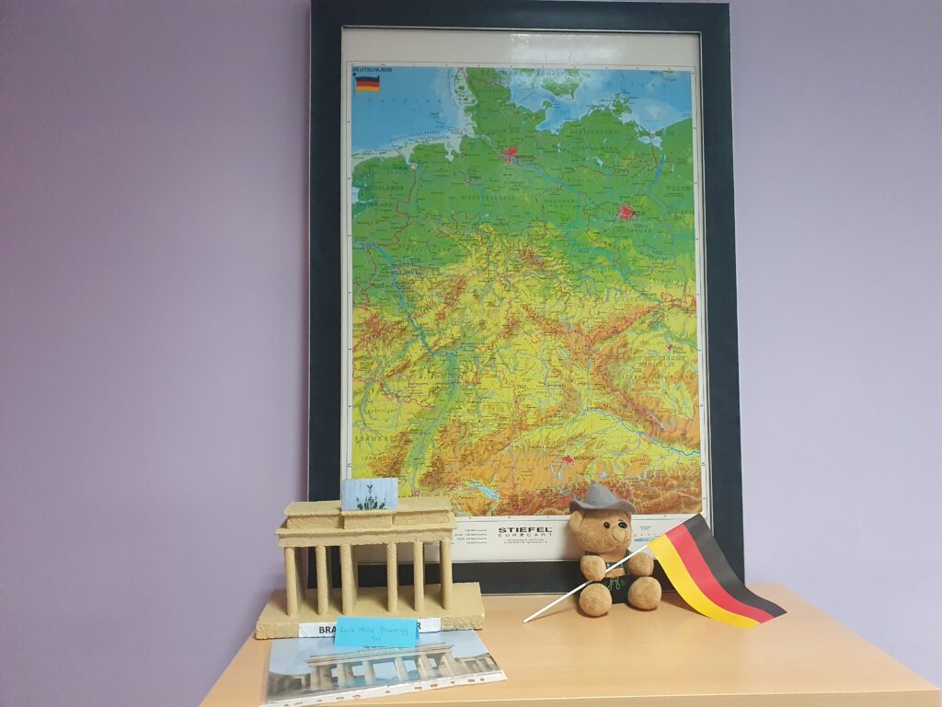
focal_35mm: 26
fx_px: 708
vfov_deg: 53.1
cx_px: 471
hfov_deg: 67.3
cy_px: 354
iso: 640
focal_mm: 4.32
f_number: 2.4
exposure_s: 1/50
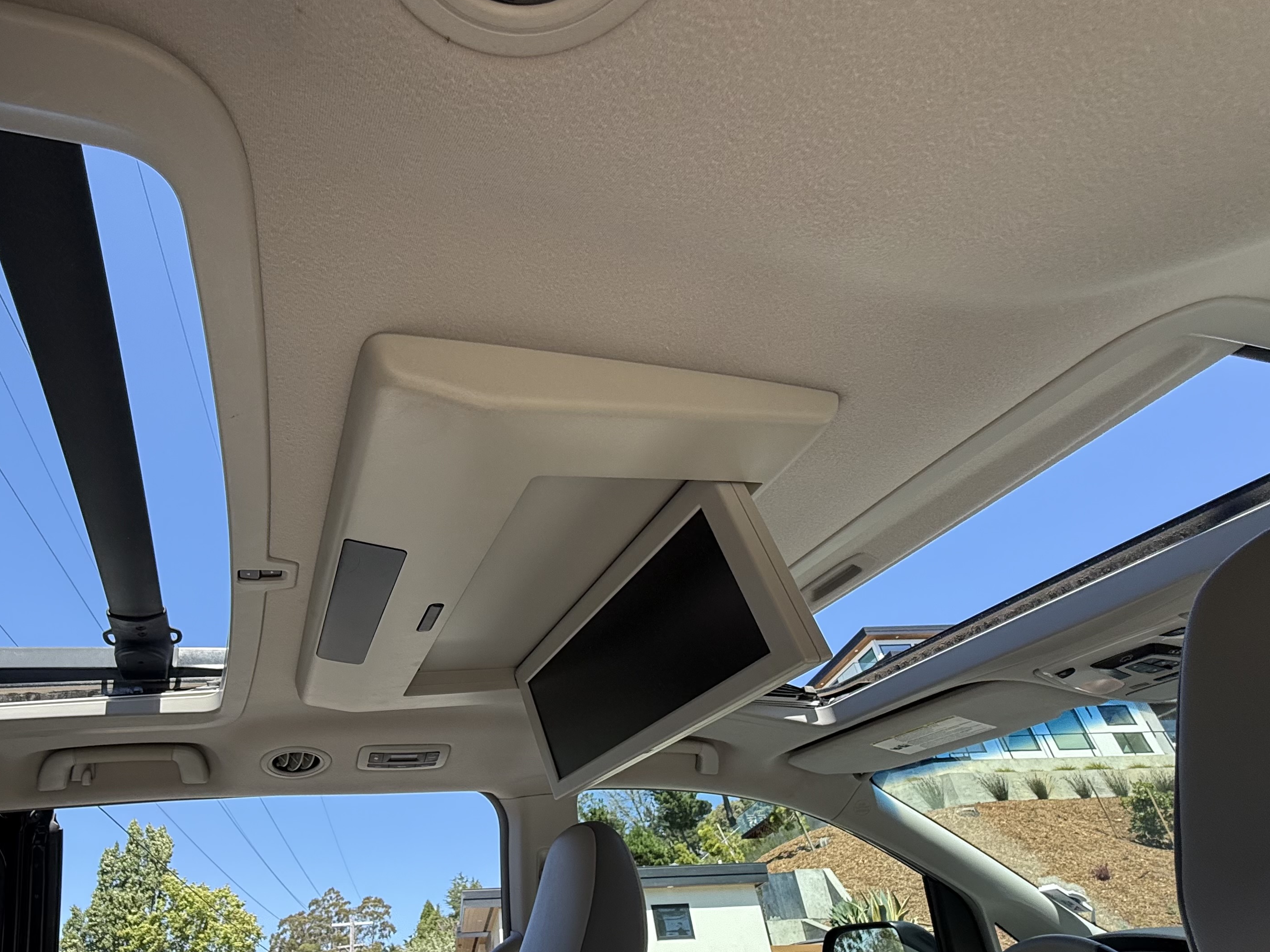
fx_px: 734
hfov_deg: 79.7
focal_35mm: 20
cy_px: 566
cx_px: 451
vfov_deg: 65.4
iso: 64
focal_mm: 2.22
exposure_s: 1/619
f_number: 2.2
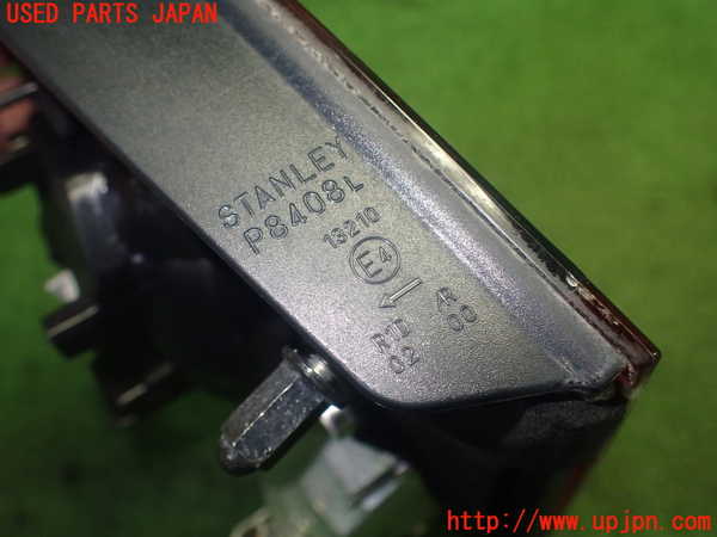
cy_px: 268
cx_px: 358
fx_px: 621
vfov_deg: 46.8
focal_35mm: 30
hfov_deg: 60.0
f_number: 2.3
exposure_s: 1/125
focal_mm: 5.4
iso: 400
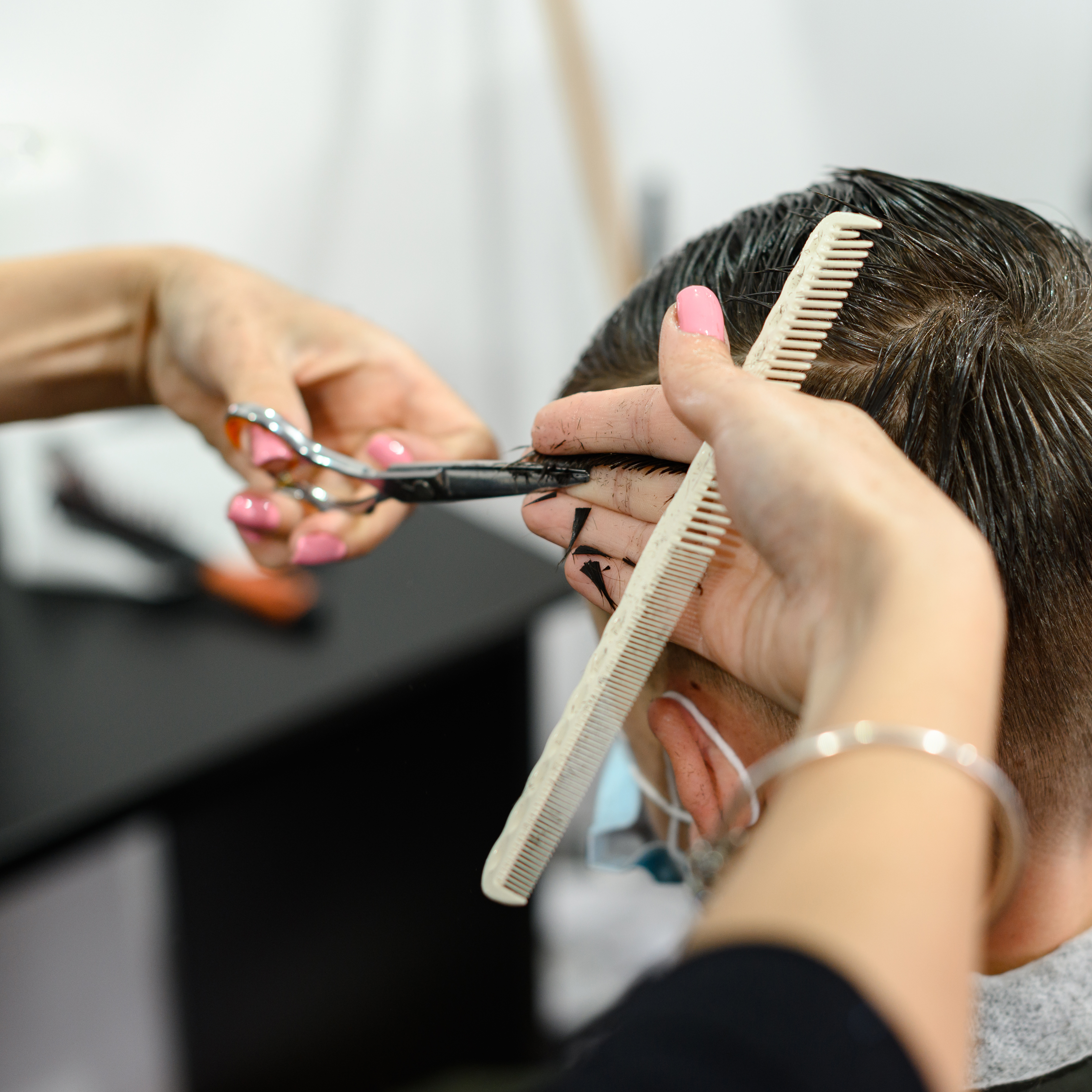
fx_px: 2284
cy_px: 547
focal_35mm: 64
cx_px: 738
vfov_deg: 26.9
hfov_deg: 26.7
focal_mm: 50
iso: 800
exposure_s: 1/160
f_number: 3.2
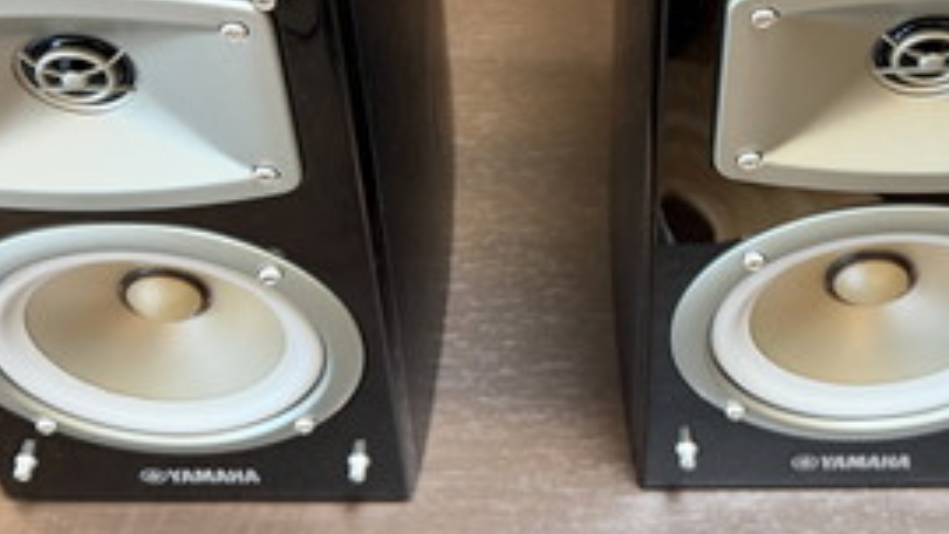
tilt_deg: -43.2
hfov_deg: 35.9
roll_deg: +1.1
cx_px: 569
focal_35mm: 58
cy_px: -98
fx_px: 1460
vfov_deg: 19.6
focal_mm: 6.76
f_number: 1.78
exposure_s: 1/60
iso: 400
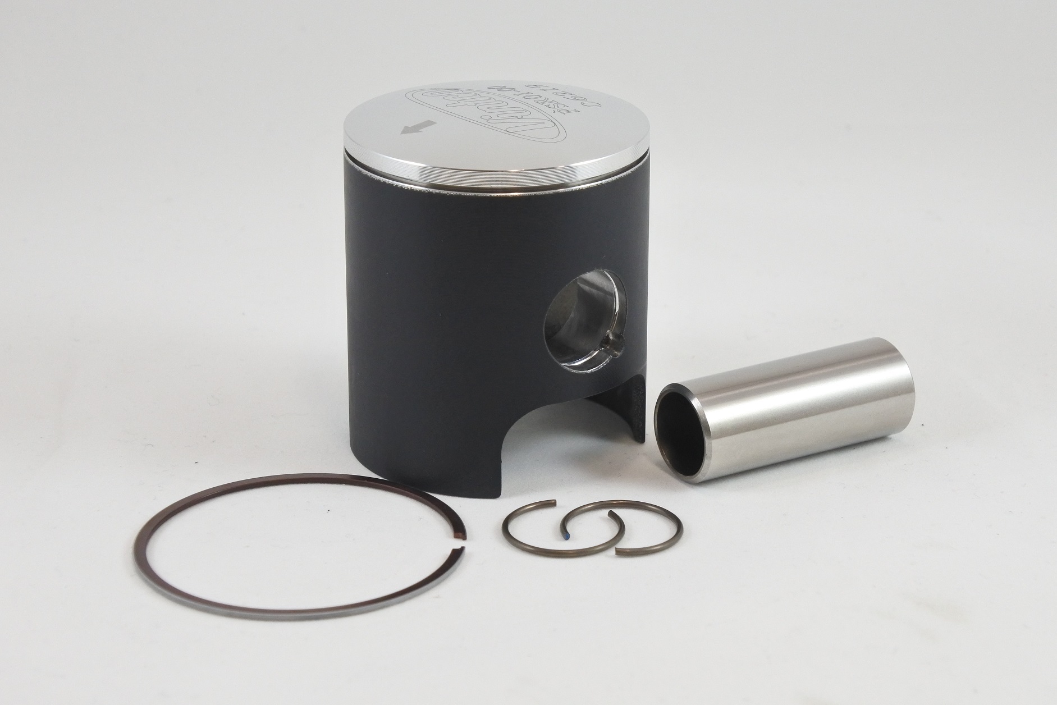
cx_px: 528
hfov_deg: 27.3
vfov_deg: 18.4
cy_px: 352
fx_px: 2173
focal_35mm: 74
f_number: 5.6
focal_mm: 27.6
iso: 640
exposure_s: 1/125
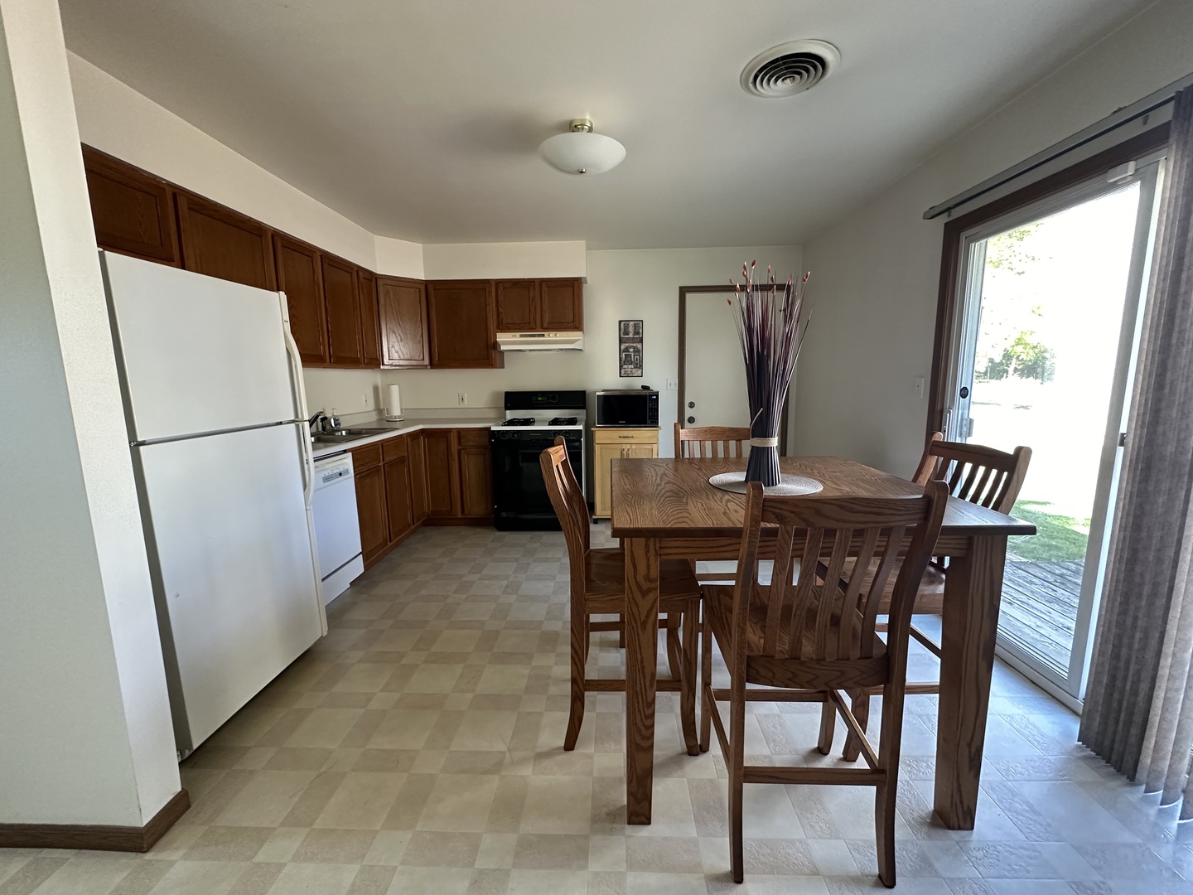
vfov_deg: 85.7
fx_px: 482
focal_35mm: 14
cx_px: 596
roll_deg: +0.1
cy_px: 448
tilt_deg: -8.1
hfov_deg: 102.1
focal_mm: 2.22
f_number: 2.2
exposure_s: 1/64
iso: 320
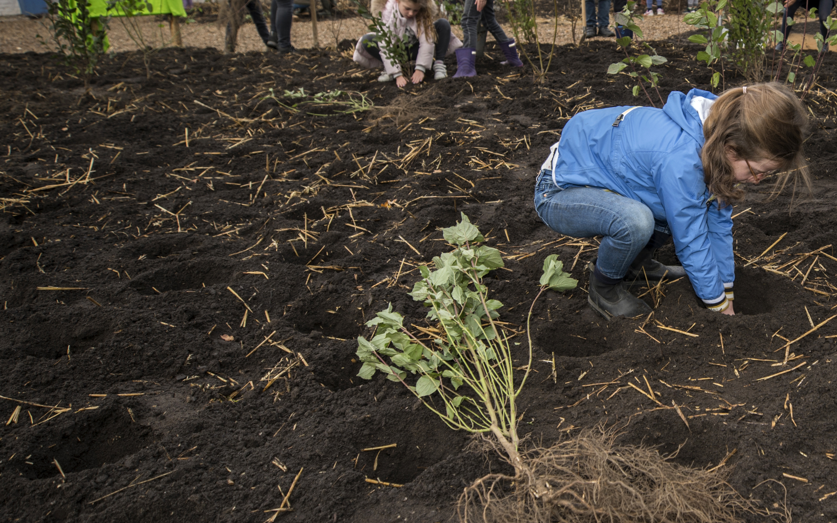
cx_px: 728
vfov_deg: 38.3
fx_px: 753
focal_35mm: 33
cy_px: 229
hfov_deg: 52.3
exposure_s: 1/250
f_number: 4
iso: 200
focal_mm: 16
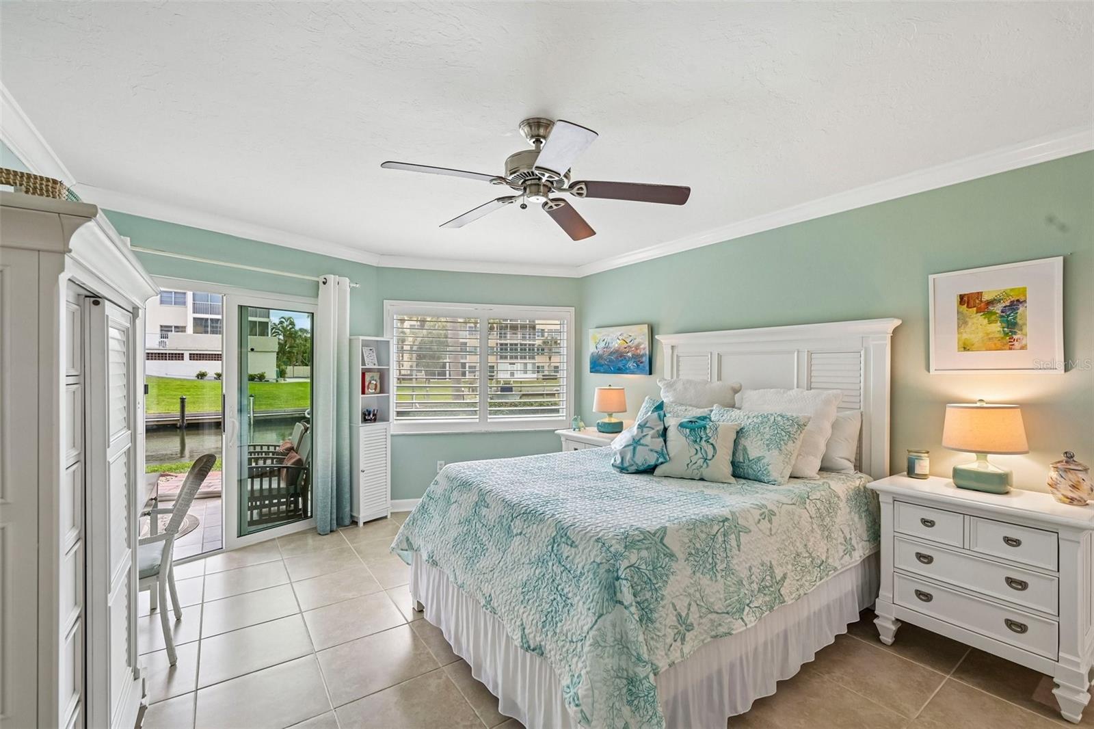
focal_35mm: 16
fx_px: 471
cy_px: 364
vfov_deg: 75.5
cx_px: 547
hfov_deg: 98.6
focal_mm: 15.5
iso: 400
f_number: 8
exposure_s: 1/60
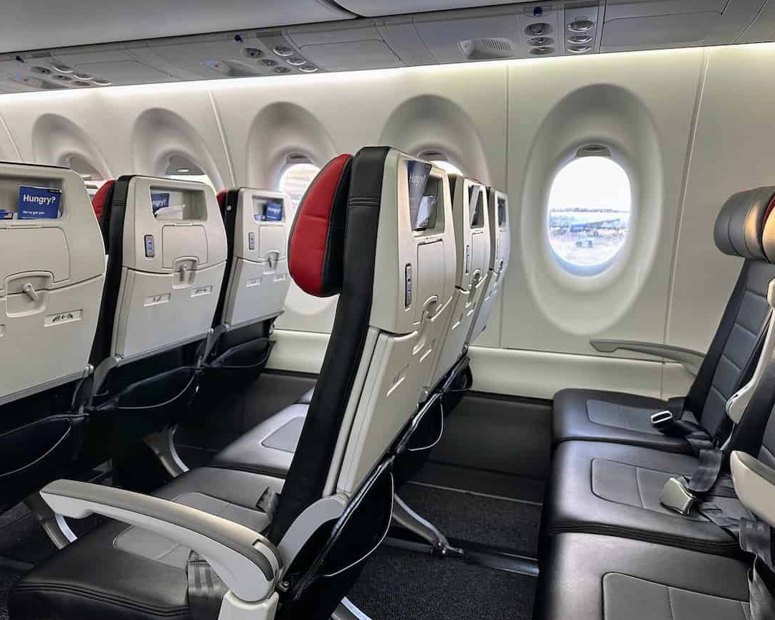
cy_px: 309
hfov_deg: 65.9
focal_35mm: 26
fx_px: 596
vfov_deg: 54.9
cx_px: 354
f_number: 1.8
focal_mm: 6.9
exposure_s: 1/79
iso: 250
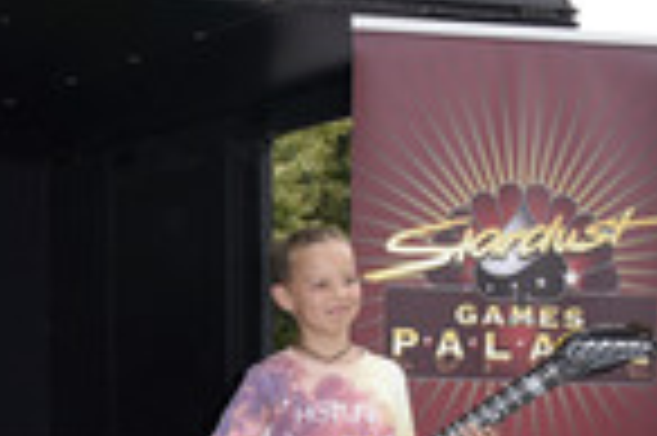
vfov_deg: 13.0
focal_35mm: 102
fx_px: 1859
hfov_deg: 17.8
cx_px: -344
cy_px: 521
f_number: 6.3
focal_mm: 22
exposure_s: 1/160
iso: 200
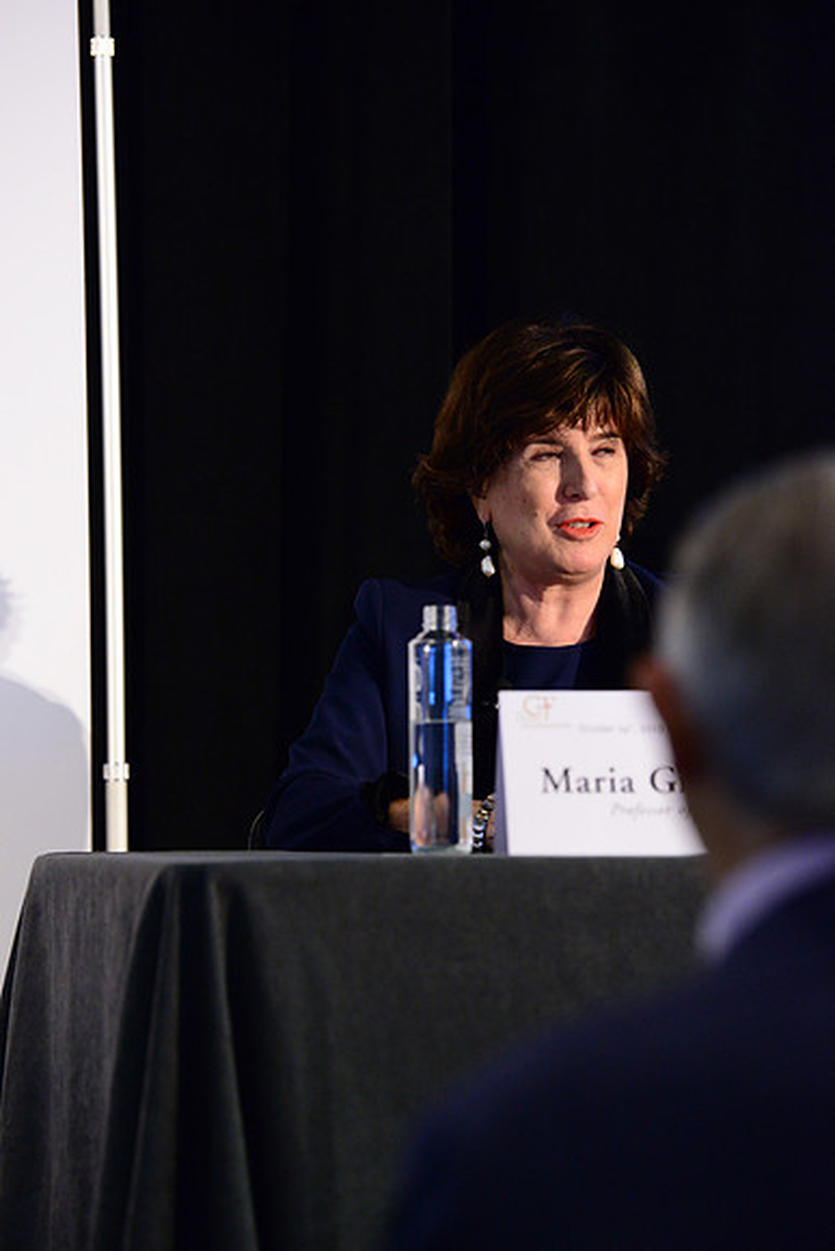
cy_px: 626
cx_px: 418
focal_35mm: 150
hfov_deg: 9.2
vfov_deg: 13.7
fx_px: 5215
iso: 4000
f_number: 4
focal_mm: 150
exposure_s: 1/125
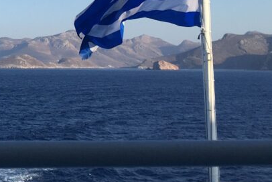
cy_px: -69
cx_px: -96
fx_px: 718
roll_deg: +0.1
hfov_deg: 19.5
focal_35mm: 95
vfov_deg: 13.8
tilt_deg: +10.5
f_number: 2.2
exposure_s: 1/1304
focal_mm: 4.15
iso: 25
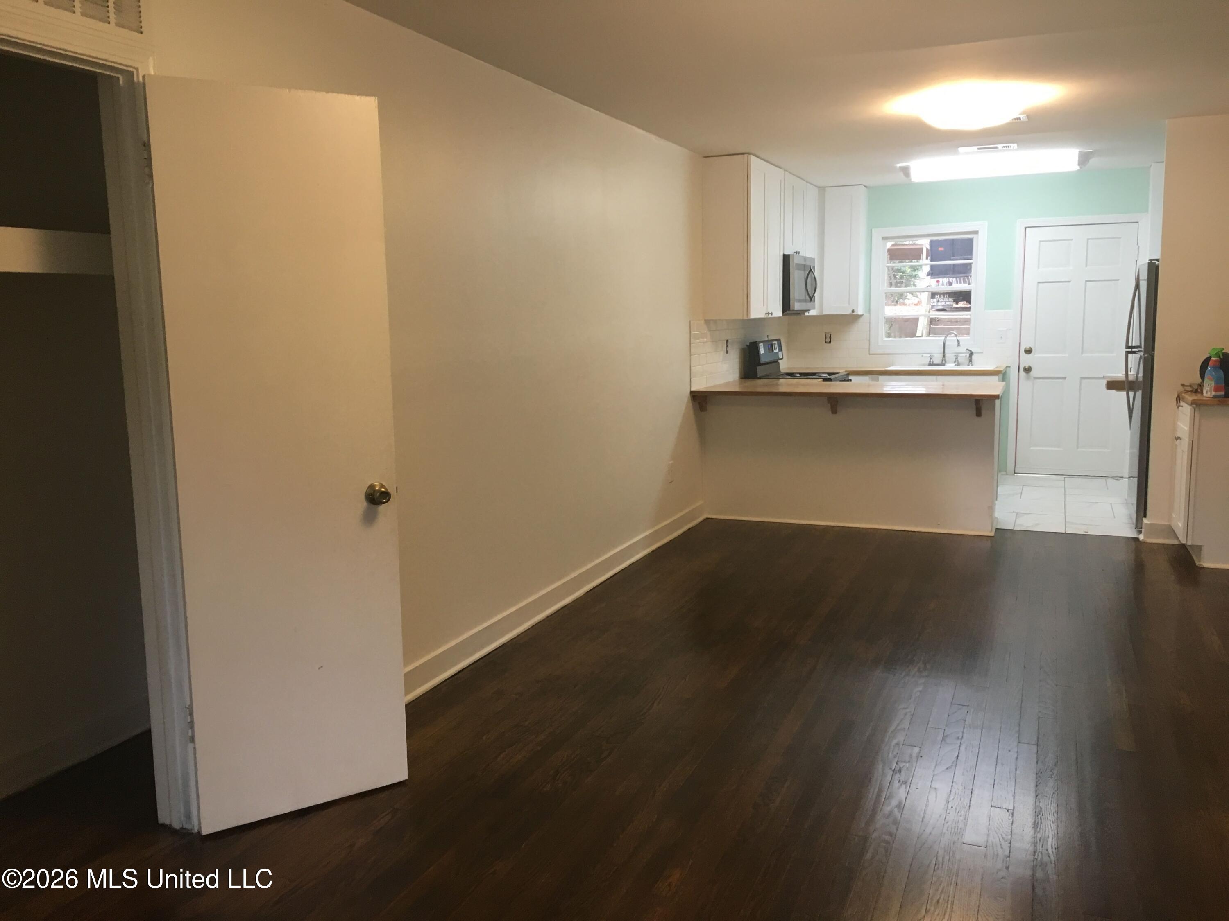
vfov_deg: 48.2
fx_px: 1030
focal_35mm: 29
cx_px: 614
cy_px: 460
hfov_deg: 61.7
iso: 80
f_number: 2.2
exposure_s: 1/30
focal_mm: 4.15
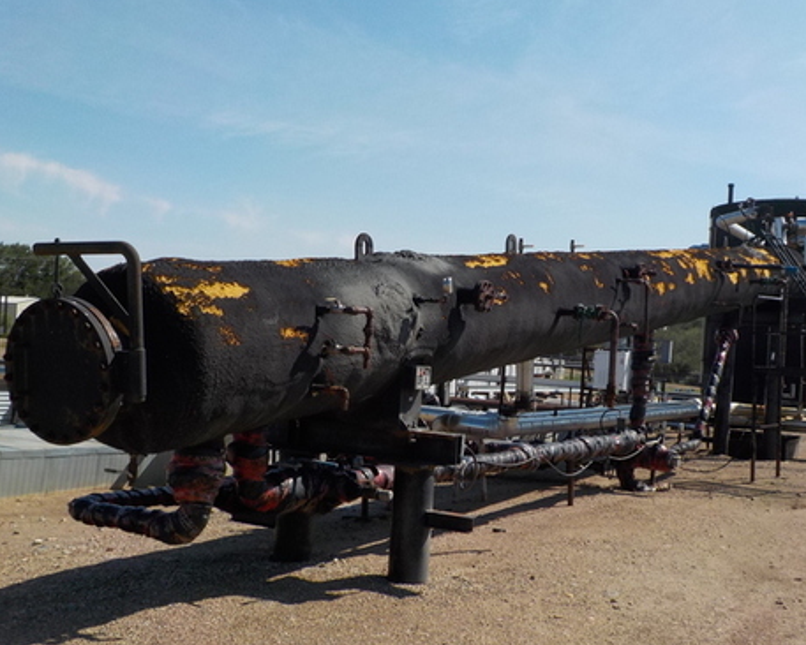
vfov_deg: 36.5
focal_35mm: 41
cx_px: 450
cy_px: 358
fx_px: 978
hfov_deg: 44.7
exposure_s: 1/2000
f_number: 3.3
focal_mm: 4.1
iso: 125
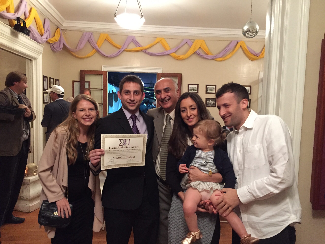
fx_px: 272
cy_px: 122
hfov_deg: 61.7
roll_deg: -1.1
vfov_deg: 48.2
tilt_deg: -3.4
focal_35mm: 29
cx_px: 162
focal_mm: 4.15
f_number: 2.2
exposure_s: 1/15
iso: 500
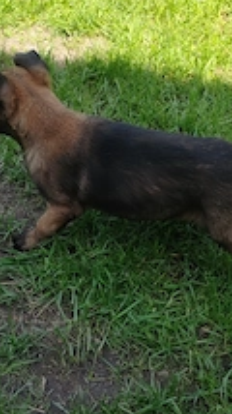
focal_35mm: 55
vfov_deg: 37.7
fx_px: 603
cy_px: 257
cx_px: 73
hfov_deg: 21.7
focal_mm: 6.12
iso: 50
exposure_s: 1/210
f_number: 1.9
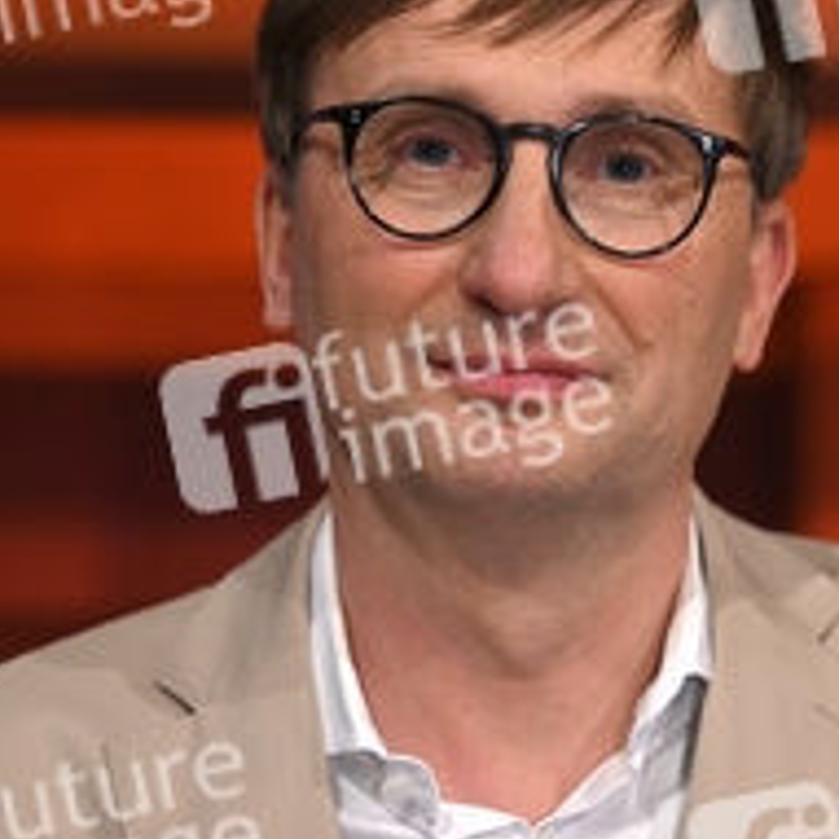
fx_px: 2879
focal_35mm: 105
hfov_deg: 16.6
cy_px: 628
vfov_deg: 16.5
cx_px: 514
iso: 400
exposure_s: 1/200
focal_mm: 59
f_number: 2.8
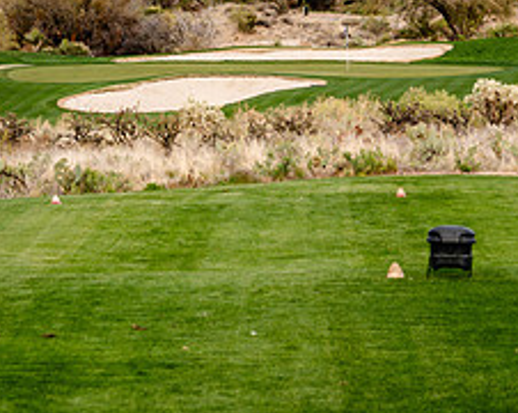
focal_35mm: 169
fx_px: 2586
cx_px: 225
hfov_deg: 11.4
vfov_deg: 9.1
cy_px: 141
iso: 200
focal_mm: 70
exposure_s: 1/320
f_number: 5
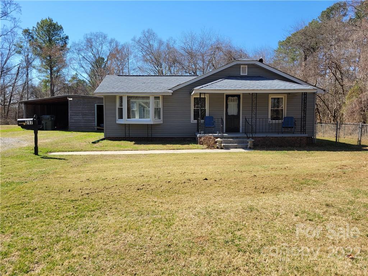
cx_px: 184
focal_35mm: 26
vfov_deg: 53.1
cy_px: 138
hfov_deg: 67.3
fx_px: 276
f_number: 1.8
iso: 40
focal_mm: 5.4
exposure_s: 1/1472
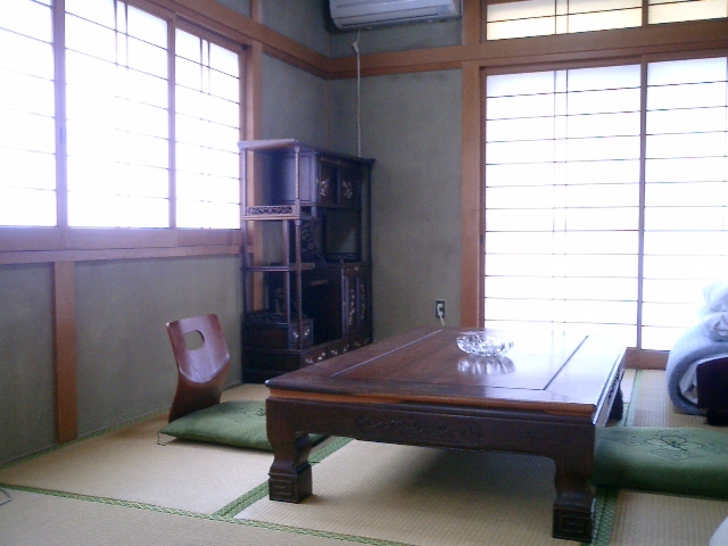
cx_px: 364
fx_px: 757
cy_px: 273
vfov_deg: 39.7
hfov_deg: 51.4
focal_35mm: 36
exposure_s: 1/40
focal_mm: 7.5
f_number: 3.2
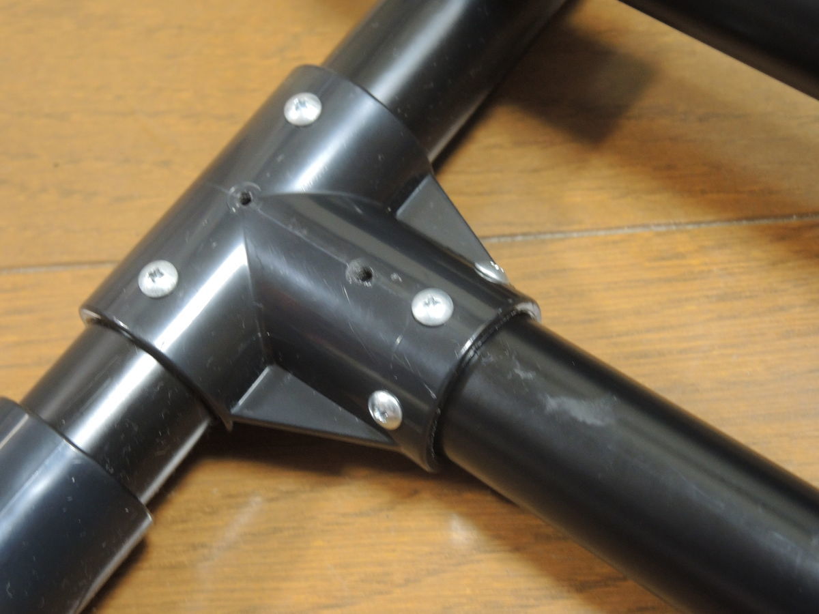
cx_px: 410
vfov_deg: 22.3
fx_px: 1562
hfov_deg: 29.4
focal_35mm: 66
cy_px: 307
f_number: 3.2
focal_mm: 14.1
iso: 800
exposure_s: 1/6
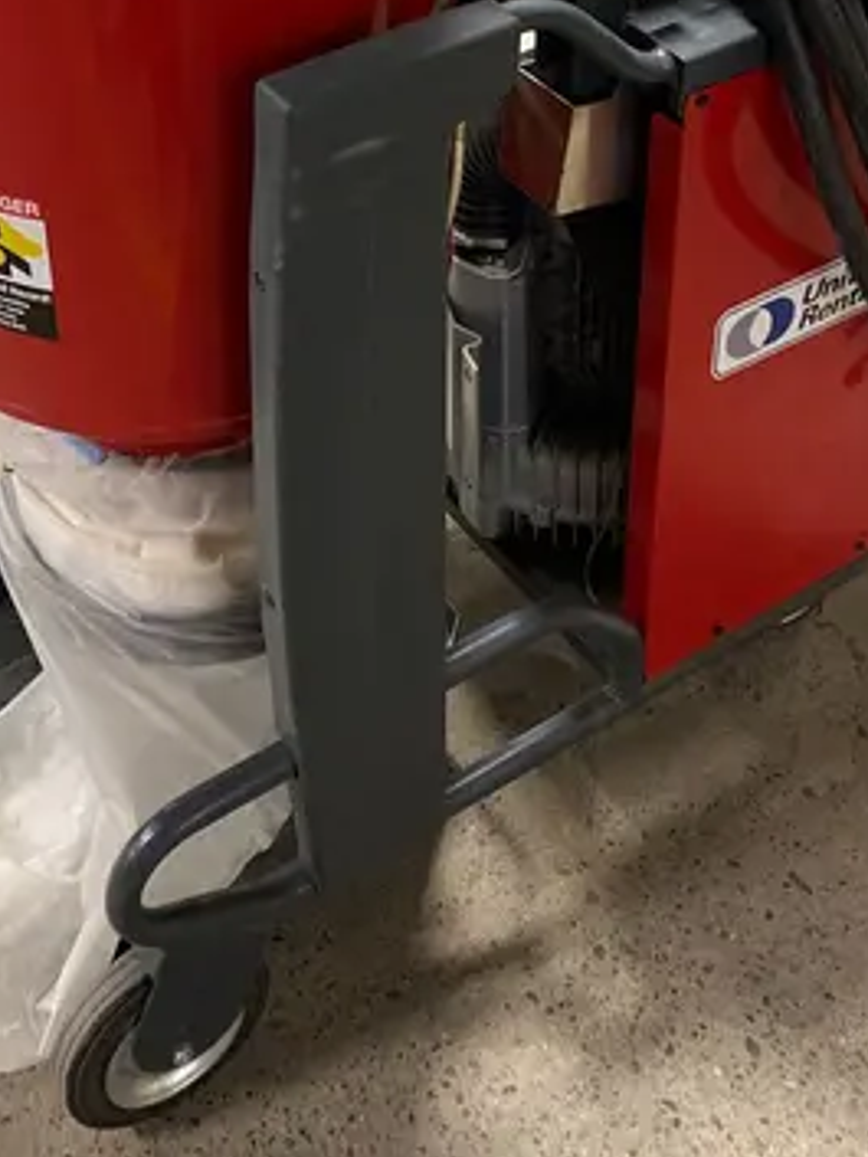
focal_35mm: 54
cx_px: 373
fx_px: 1804
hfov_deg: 27.0
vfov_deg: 33.1
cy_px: 51
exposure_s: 1/60
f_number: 1.8
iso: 500
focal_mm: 4.25
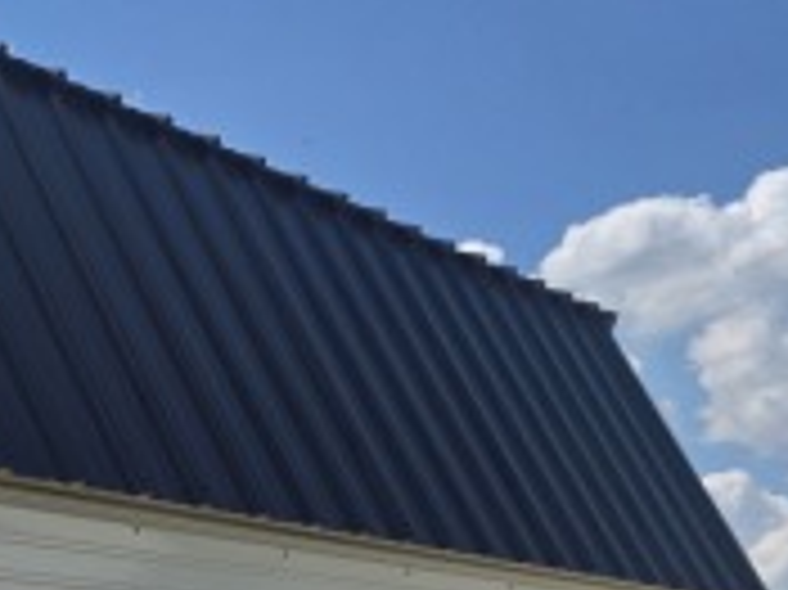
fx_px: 1911
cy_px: 761
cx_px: -347
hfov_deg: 20.4
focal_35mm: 84
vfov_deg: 16.6
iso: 80
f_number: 1.7
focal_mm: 6.3
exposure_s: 1/7333
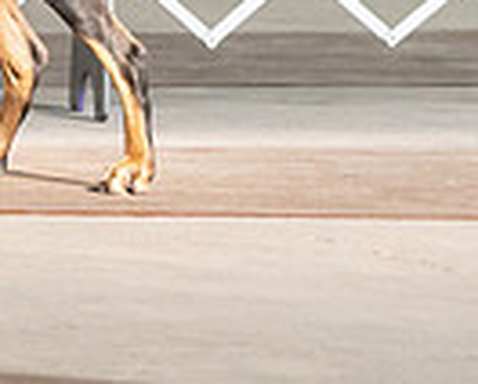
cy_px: -420
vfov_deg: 2.5
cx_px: -375
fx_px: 8685
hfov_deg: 3.1
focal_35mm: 613
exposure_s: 1/400
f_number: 4
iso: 4000
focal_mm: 128
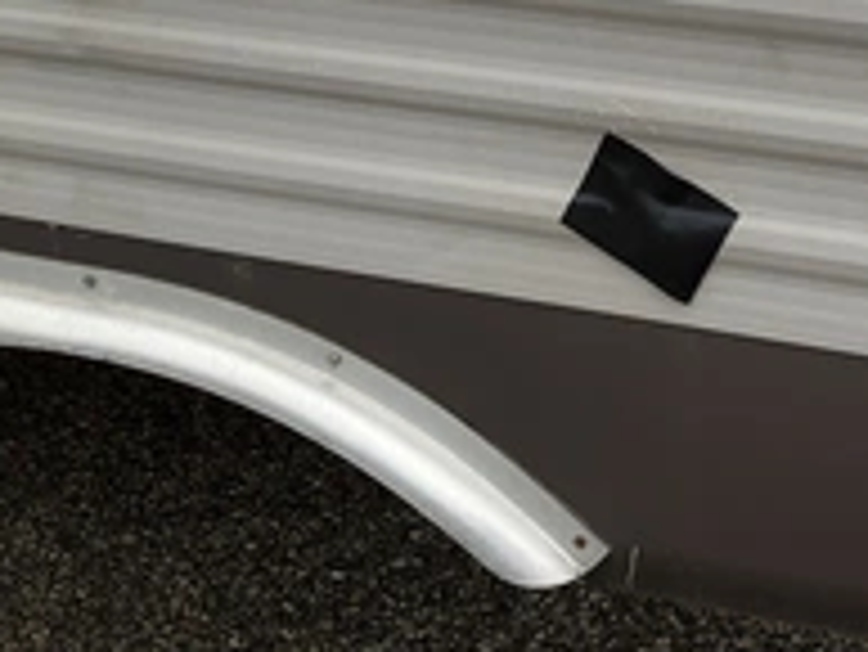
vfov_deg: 23.8
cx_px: 828
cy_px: 72
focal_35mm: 60
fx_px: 1505
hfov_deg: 30.3
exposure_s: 1/586
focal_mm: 3
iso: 25
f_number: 1.8
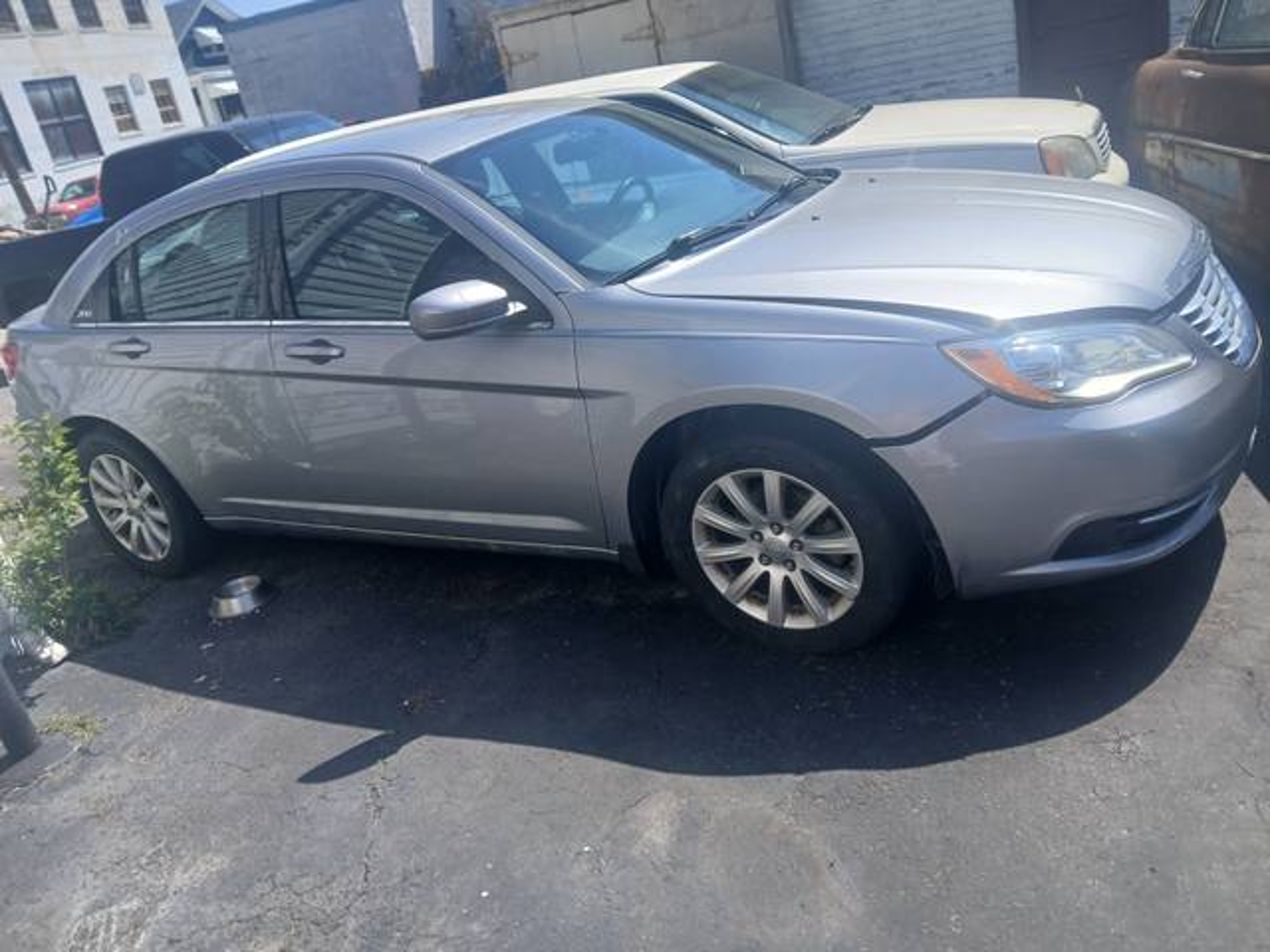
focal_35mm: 26
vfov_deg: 53.1
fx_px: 954
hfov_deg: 67.3
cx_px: 635
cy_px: 476
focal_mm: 3.98
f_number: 1.8
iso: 20
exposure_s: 1/455
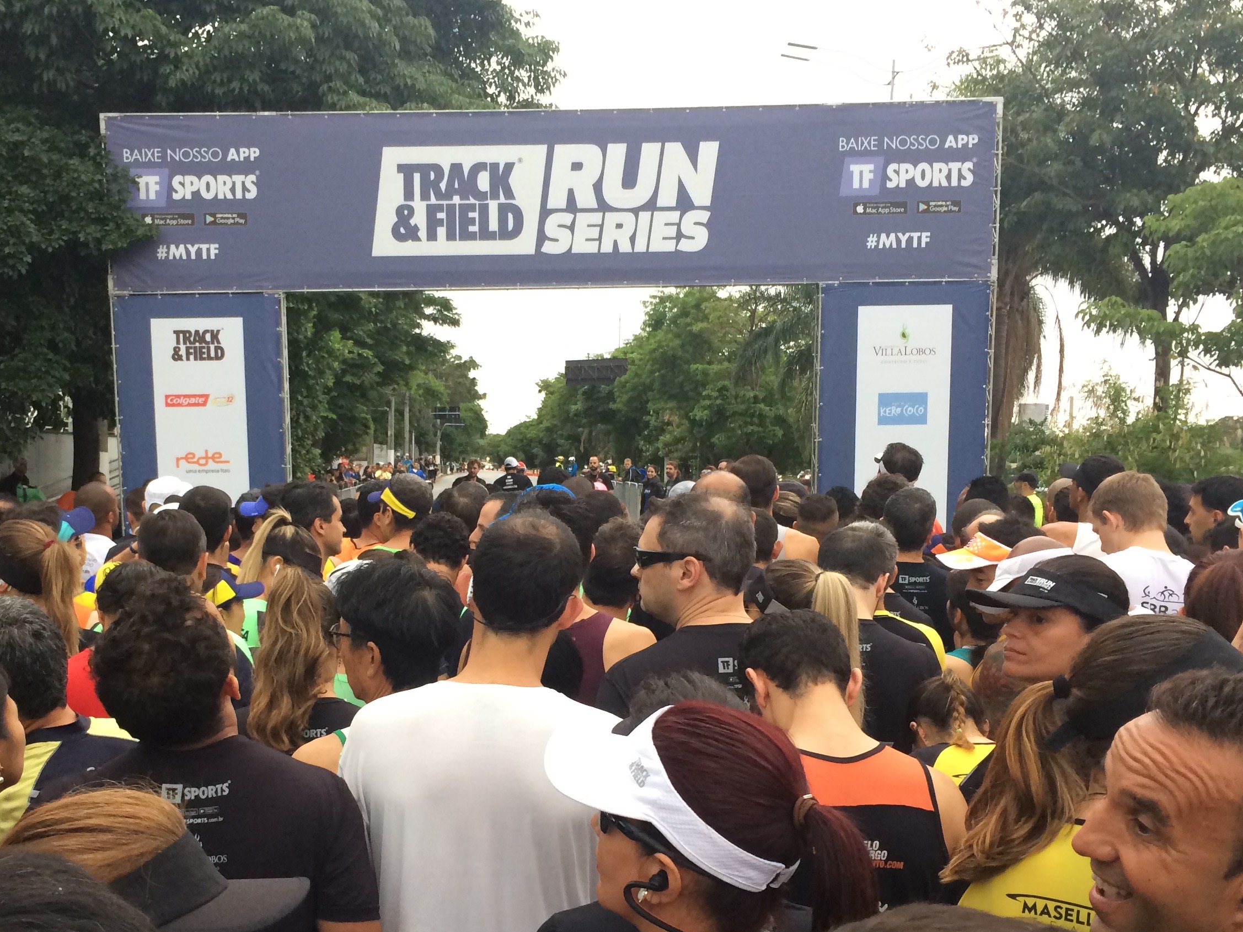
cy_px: 631
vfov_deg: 34.0
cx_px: 494
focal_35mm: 42
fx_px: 1508
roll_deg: -1.0
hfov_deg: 44.6
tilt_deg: -7.0
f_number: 2.2
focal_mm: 4.15
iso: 40
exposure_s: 1/30
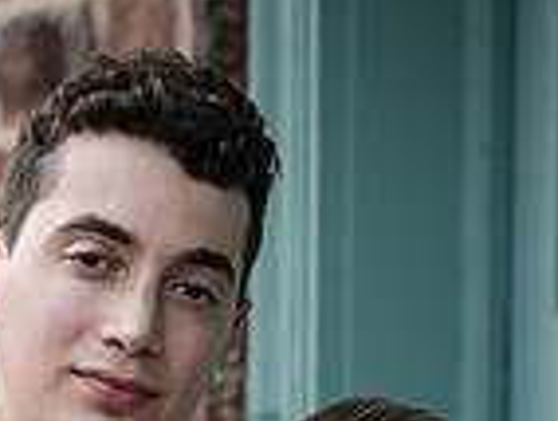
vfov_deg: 3.8
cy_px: 807
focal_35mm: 392
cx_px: 220
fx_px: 6330
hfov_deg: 5.0
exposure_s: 1/250
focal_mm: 129
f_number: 4
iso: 200
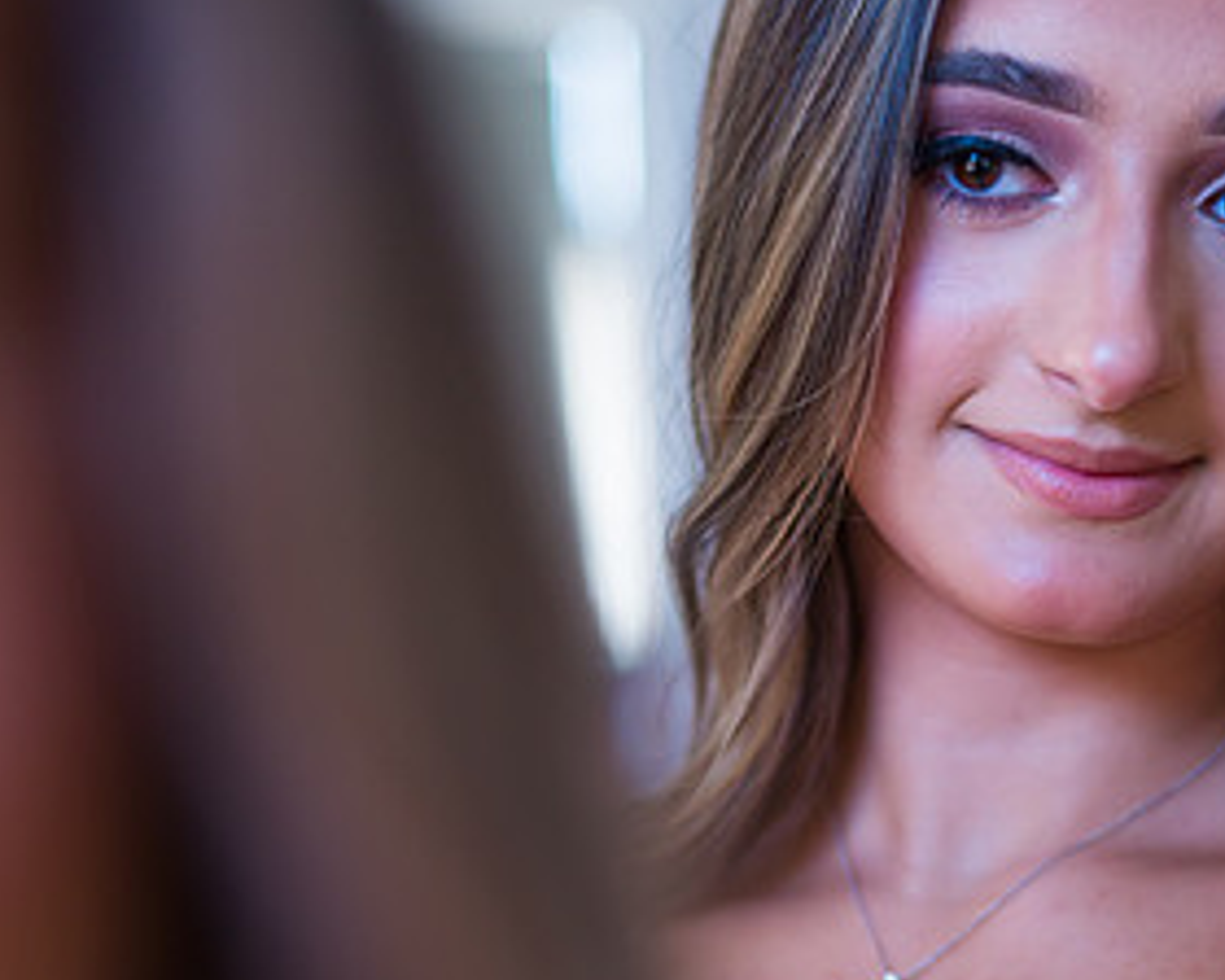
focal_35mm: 97
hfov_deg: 19.7
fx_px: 3517
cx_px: 840
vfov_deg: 15.8
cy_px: 687
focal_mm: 50
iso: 200
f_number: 2
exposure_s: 1/125
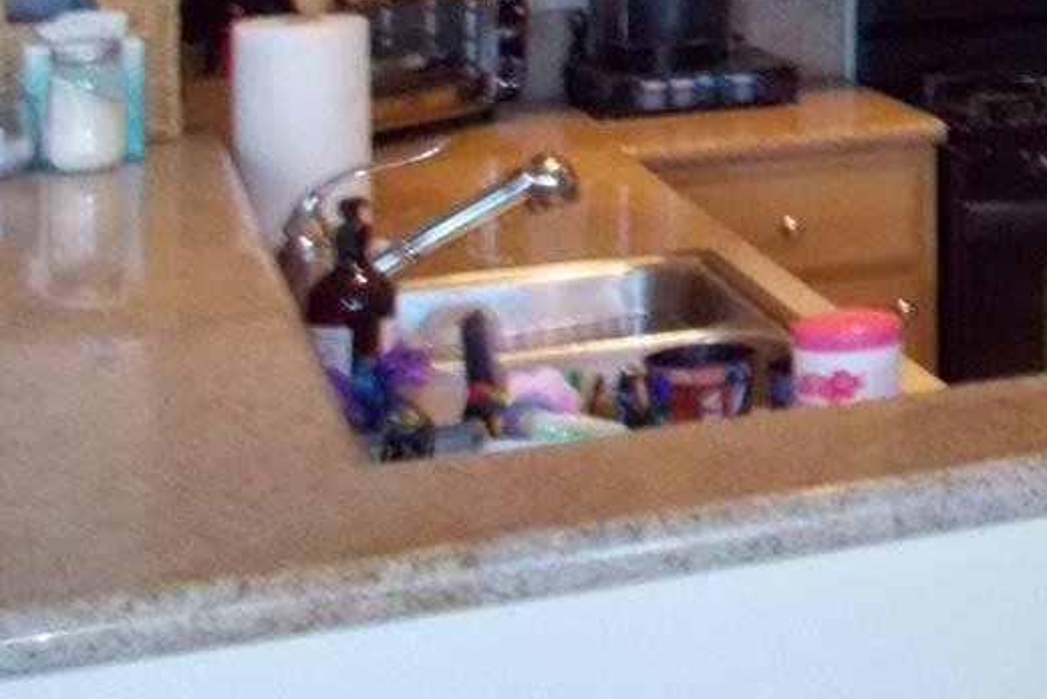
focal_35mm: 87
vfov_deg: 14.9
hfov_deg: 20.5
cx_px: 1494
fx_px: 2531
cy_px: -264
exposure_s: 1/30
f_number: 3.3
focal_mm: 4.1
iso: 400
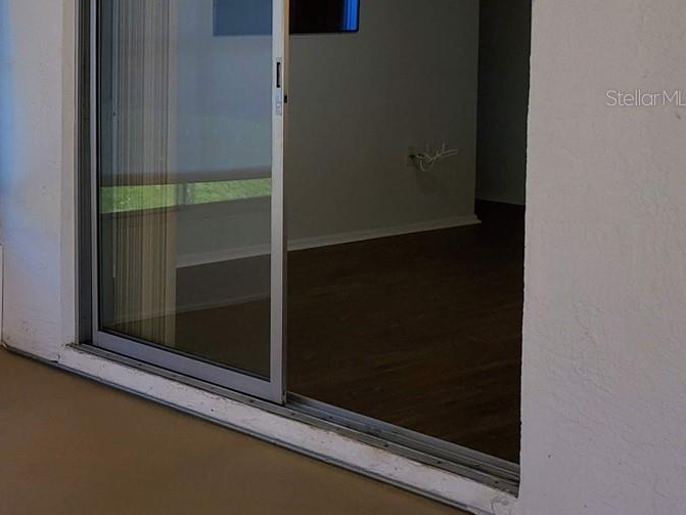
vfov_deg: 23.3
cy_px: 97
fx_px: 1228
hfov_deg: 27.8
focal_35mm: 62
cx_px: -116
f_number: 2.4
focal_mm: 4.3
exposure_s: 1/120
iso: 100
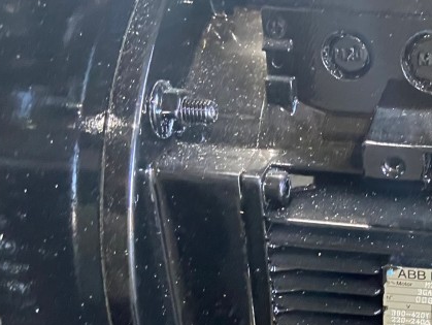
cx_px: 440
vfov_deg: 23.4
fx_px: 774
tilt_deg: -33.0
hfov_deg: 29.0
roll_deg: +0.4
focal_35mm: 62
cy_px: 255
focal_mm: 4.25
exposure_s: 1/30
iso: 640
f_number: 1.8
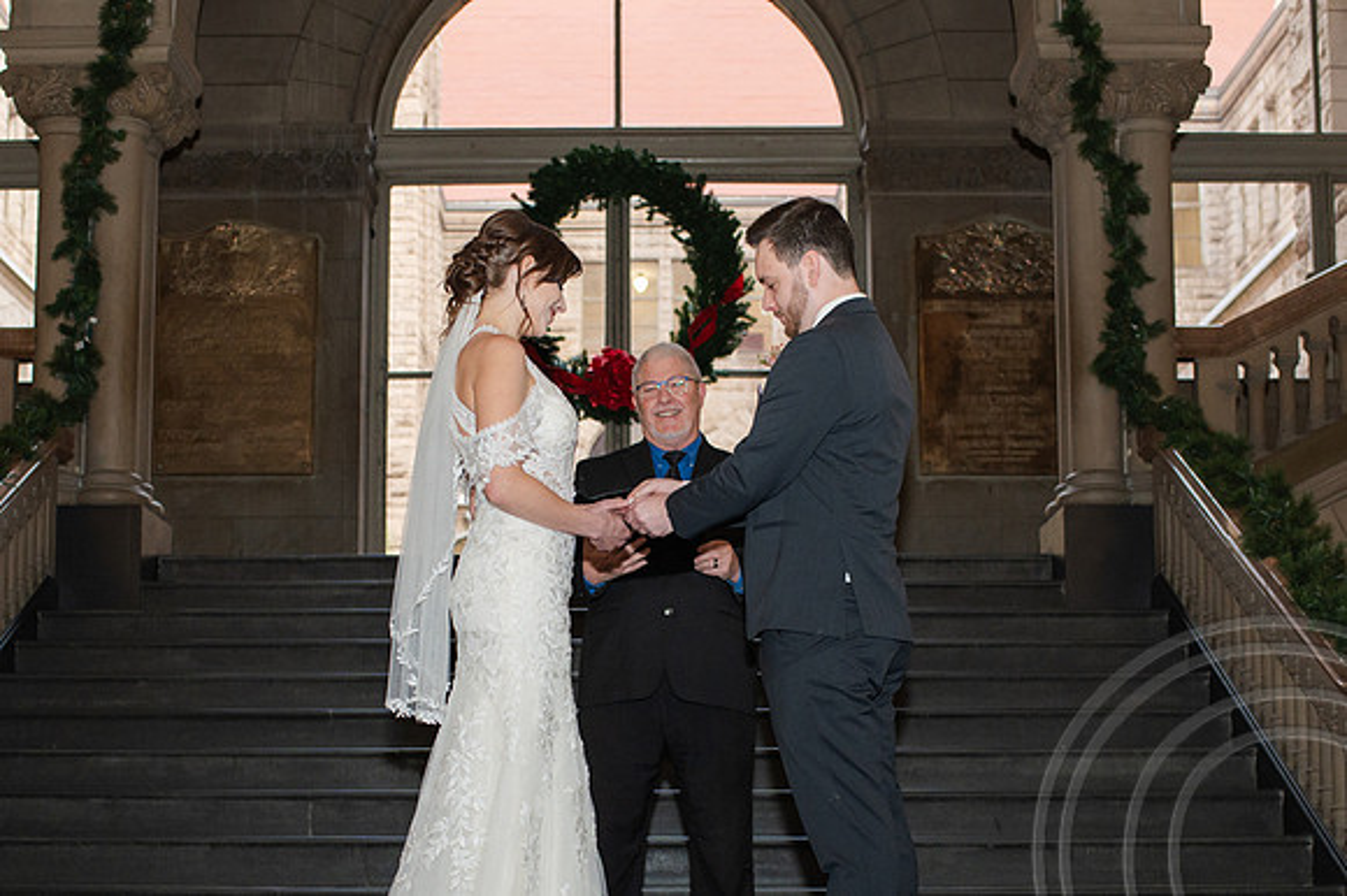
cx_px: 600
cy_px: 674
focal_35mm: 60
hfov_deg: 33.6
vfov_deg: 22.5
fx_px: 2232
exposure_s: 1/200
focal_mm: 35
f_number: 3.5
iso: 1000
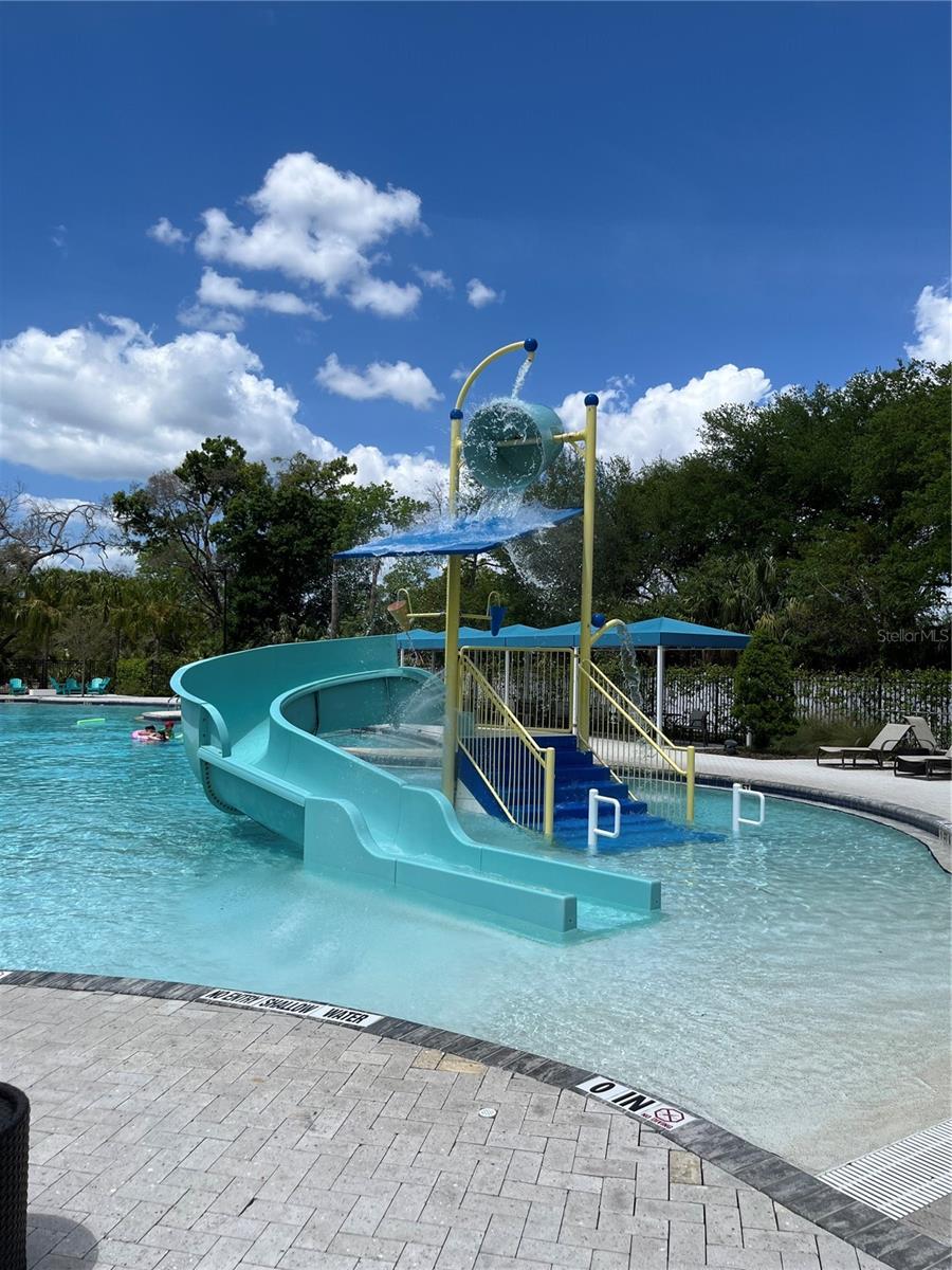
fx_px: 953
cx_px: 476
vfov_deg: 67.3
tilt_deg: +2.0
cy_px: 635
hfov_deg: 53.1
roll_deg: -1.5
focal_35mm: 26
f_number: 1.6
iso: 50
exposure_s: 1/5556
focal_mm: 5.1
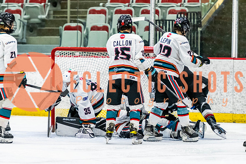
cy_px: 95
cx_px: 127
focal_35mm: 294
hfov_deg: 7.0
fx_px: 2011
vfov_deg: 4.7
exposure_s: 1/640
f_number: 2.8
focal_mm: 160
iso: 3200
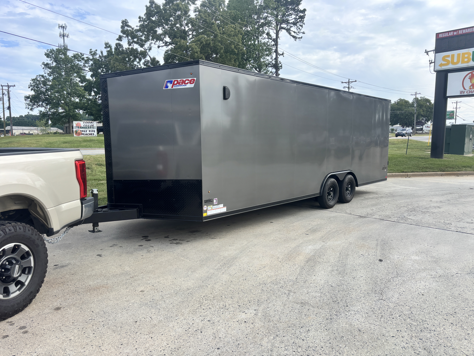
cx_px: 237
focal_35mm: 26
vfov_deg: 53.1
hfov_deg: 67.3
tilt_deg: -5.0
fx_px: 356
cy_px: 178
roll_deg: +0.2
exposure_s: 1/1984
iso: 50
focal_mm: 5.96
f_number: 1.6
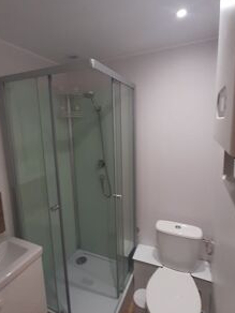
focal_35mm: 19
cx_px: 108
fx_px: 172
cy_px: 156
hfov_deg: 68.6
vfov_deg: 84.7
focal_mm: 1.42
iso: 80
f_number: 2.2
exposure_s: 1/40
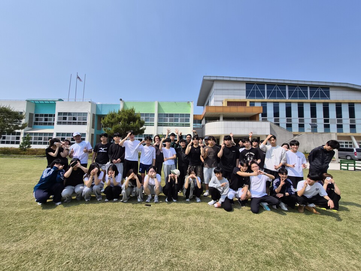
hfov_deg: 106.2
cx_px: 180
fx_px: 136
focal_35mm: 13
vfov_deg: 89.9
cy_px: 136
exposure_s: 1/1852
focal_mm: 1.7
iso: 25
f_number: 2.2
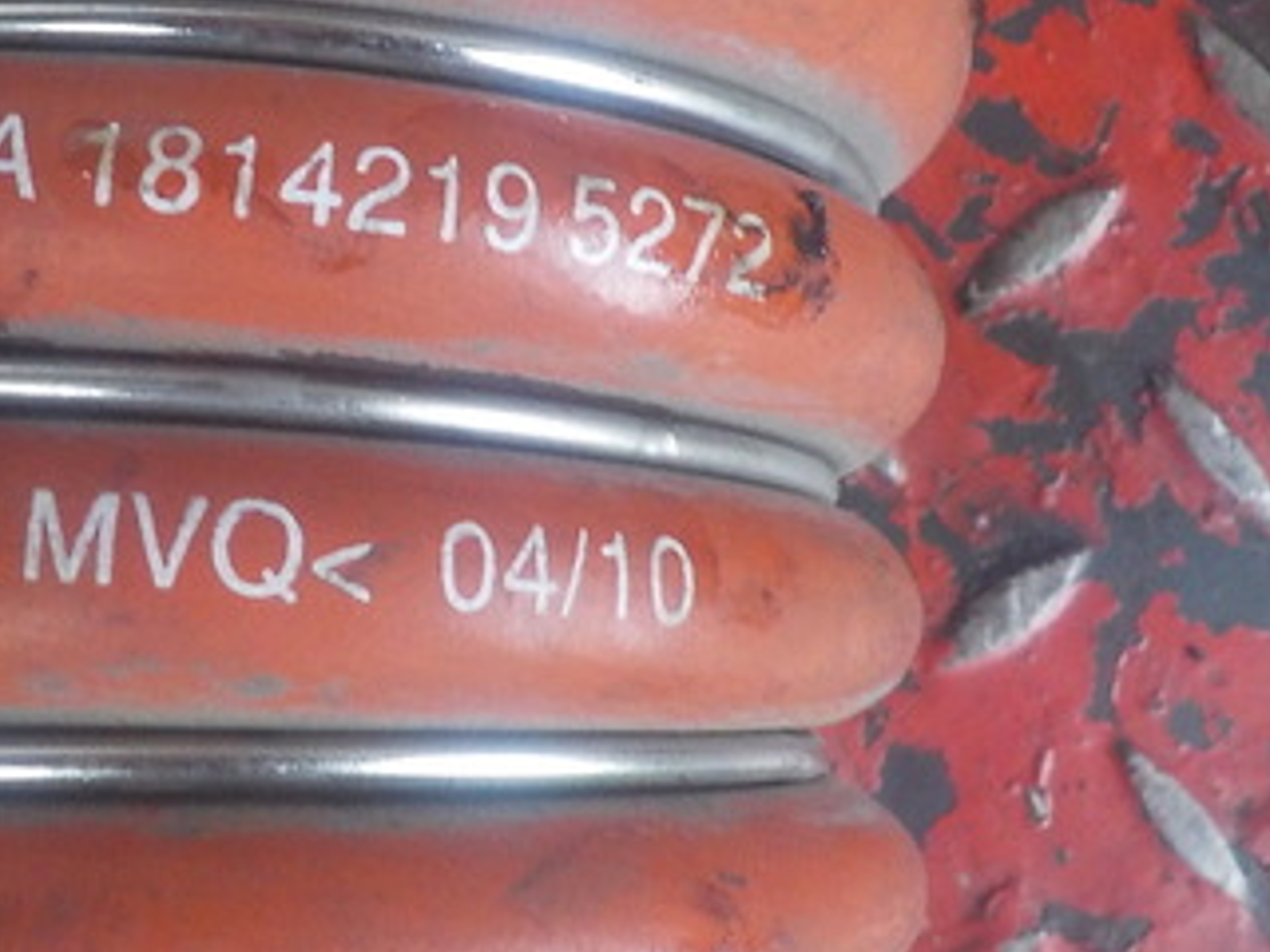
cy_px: 365
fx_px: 2201
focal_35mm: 60
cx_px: 222
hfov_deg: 31.2
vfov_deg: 24.4
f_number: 3.3
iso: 400
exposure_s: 1/15
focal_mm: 4.1
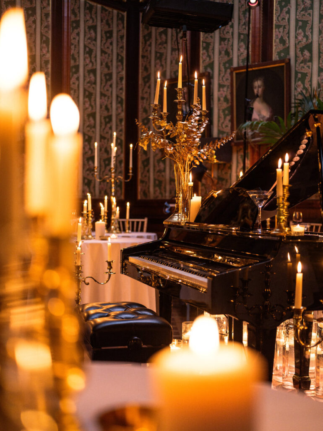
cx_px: 162
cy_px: 216
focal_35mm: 50
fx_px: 622
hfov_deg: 29.1
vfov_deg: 38.2
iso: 1250
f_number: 2.8
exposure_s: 1/125
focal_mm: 63
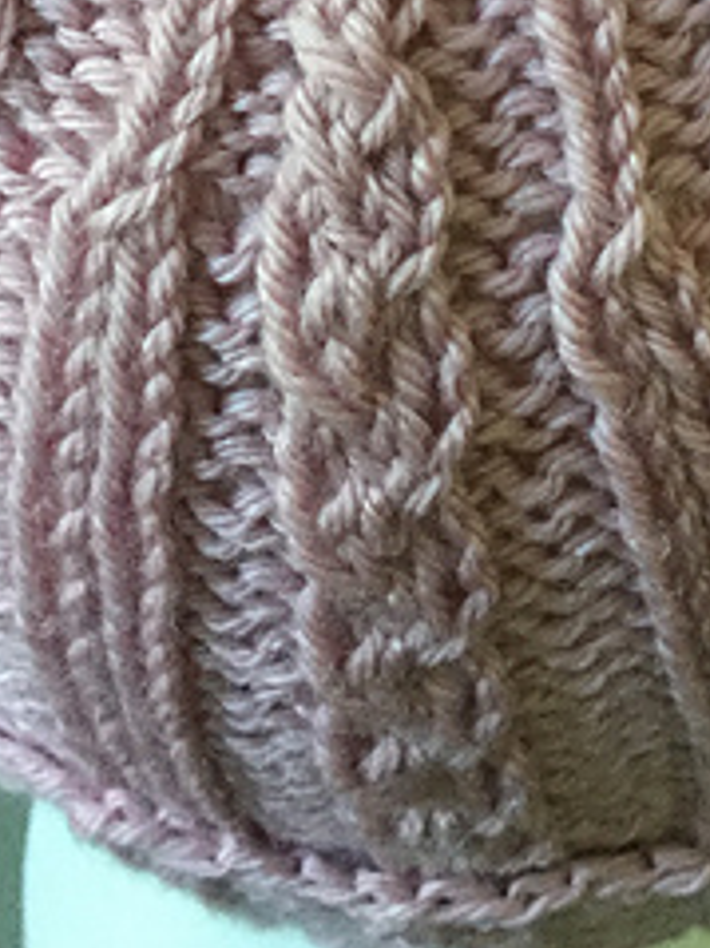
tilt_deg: -39.6
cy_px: -32
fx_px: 2272
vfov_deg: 22.5
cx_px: 539
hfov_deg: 17.7
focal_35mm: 83
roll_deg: -5.2
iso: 160
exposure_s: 1/30
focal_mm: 3.3
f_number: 2.4
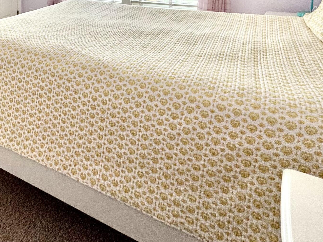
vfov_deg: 38.8
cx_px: 62
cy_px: -14
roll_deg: +1.0
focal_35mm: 31
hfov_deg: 54.2
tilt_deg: -7.0
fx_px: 289
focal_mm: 2.22
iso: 125
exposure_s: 1/99
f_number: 2.2
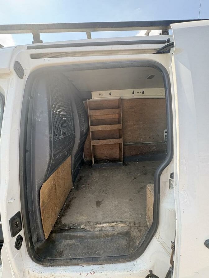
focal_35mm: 14
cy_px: 139
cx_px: 104
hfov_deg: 85.7
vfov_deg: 102.1
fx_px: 113
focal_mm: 2.22
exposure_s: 1/176
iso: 64
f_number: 2.2
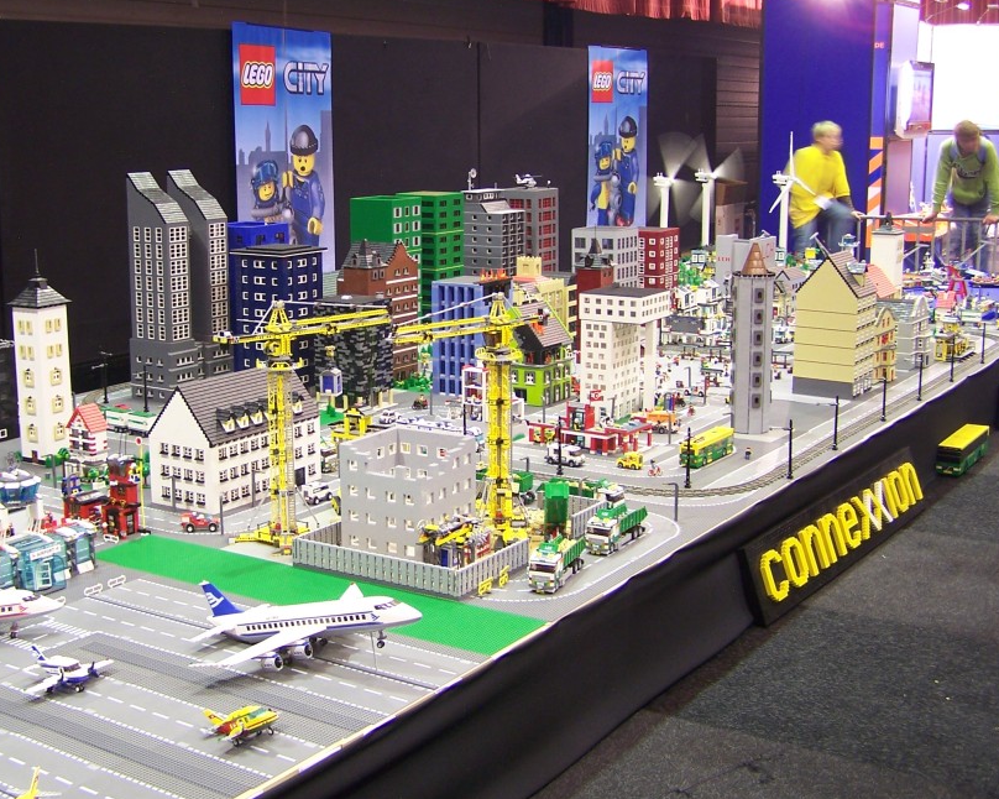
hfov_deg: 39.3
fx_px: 1389
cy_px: 367
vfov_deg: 32.1
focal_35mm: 47
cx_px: 383
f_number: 2.8
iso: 80
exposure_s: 1/2
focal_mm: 6.3
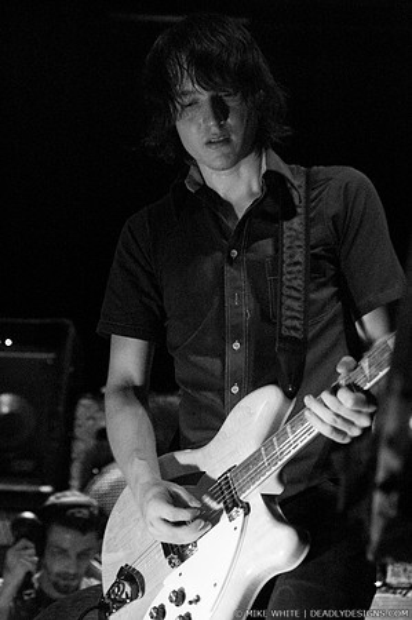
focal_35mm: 78
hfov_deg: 17.5
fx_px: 1342
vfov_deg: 26.0
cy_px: 310
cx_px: 206
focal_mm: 52
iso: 1600
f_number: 2.8
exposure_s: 1/60
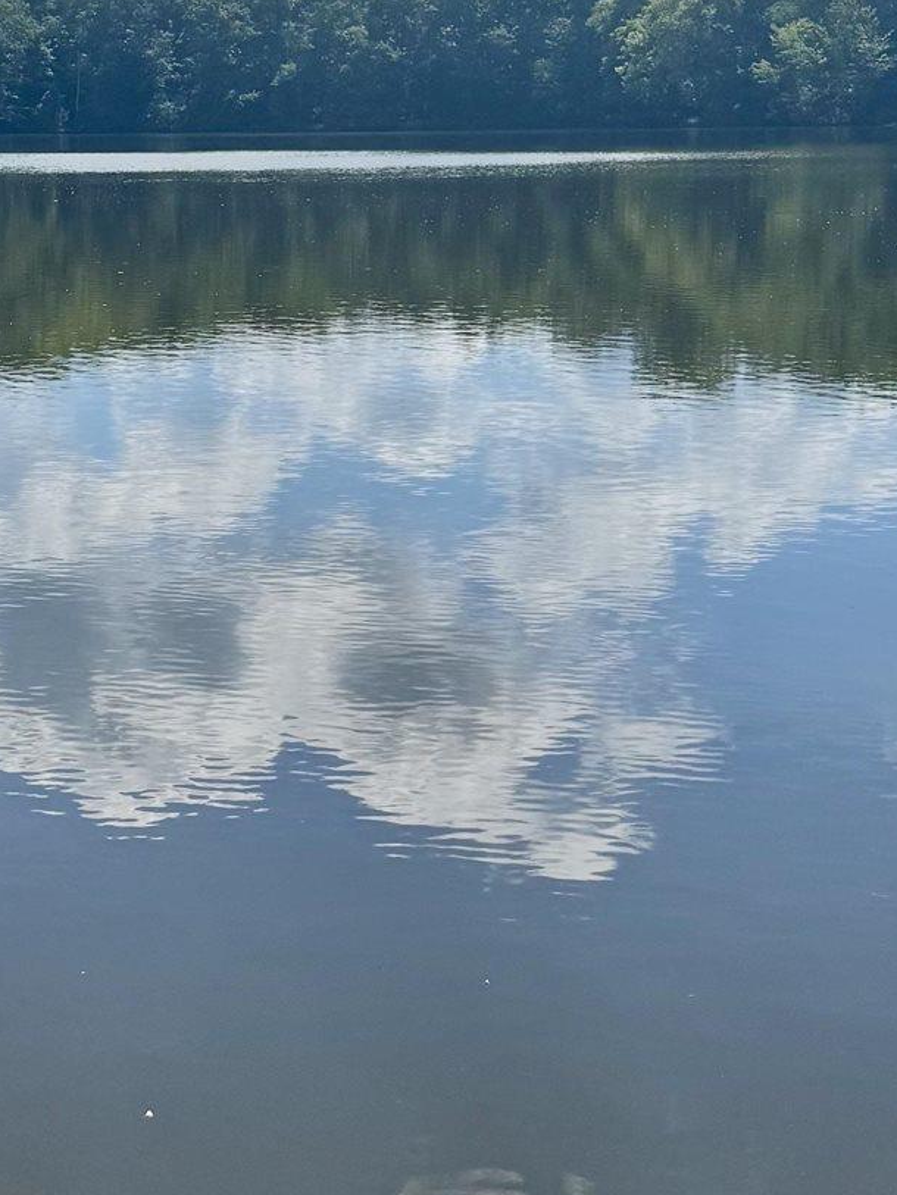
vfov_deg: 28.5
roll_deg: +1.9
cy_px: 466
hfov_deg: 21.5
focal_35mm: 68
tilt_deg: -8.8
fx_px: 2349
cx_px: 278
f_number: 1.78
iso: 80
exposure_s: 1/9009
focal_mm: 6.76
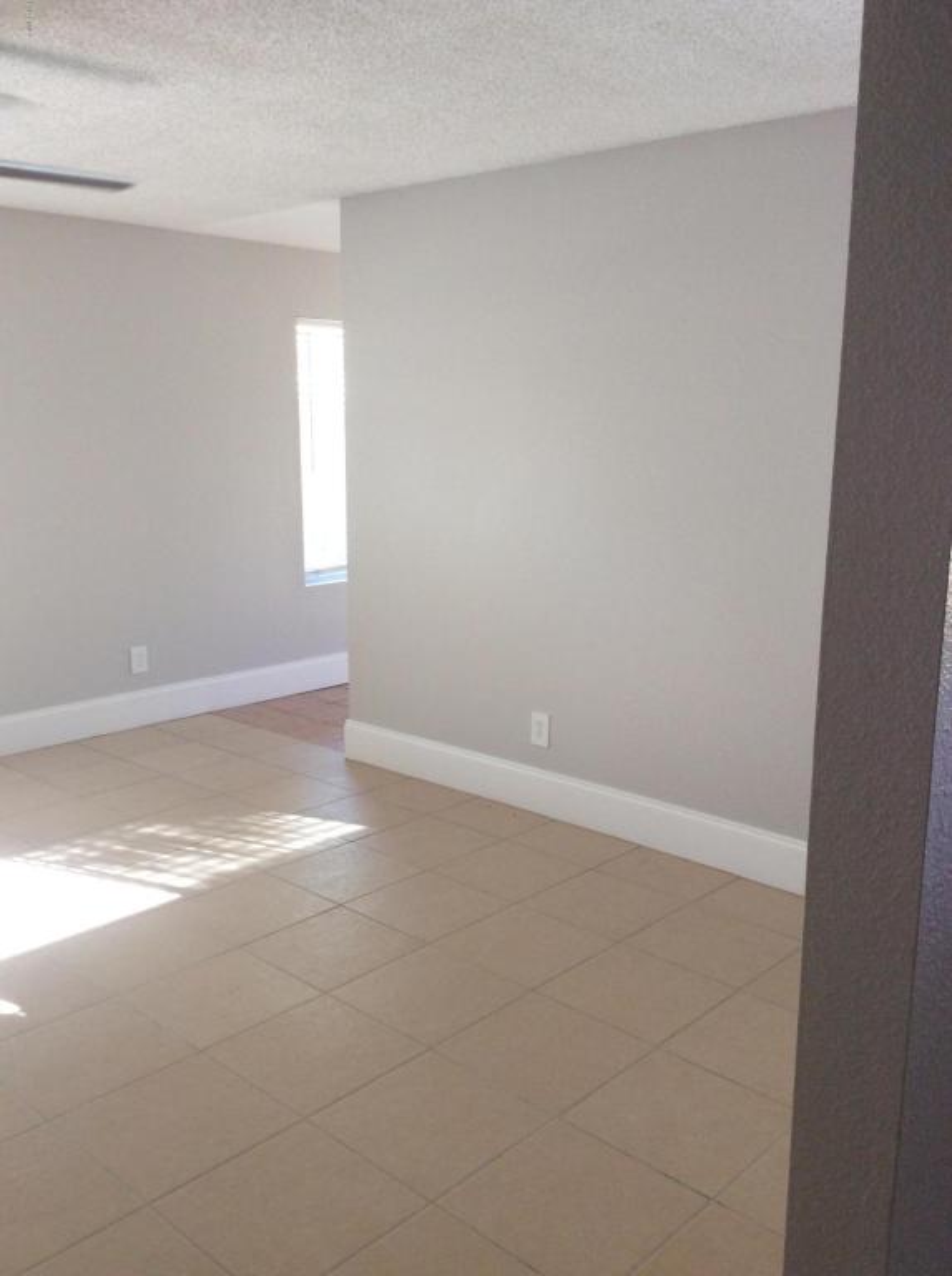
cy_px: 638
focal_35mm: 32
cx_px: 476
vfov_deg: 56.9
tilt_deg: -12.1
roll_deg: +0.4
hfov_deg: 44.0
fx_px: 1177
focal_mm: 3.3
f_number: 2.4
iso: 50
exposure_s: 1/60
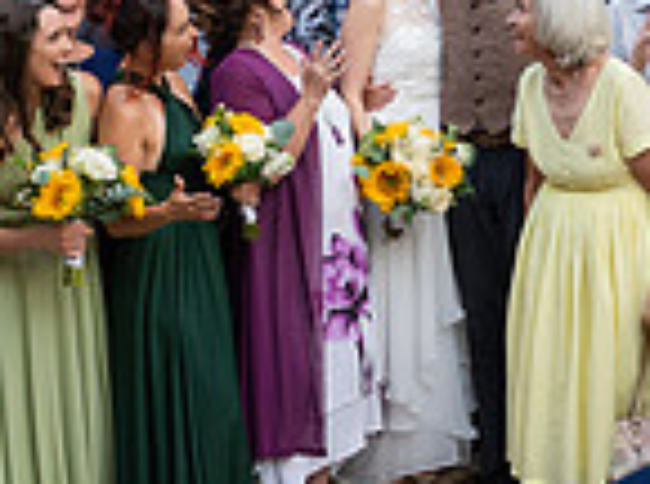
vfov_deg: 13.5
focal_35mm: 108
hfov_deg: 18.0
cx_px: 583
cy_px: 56
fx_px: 2023
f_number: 3.2
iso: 500
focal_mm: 28
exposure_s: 1/500
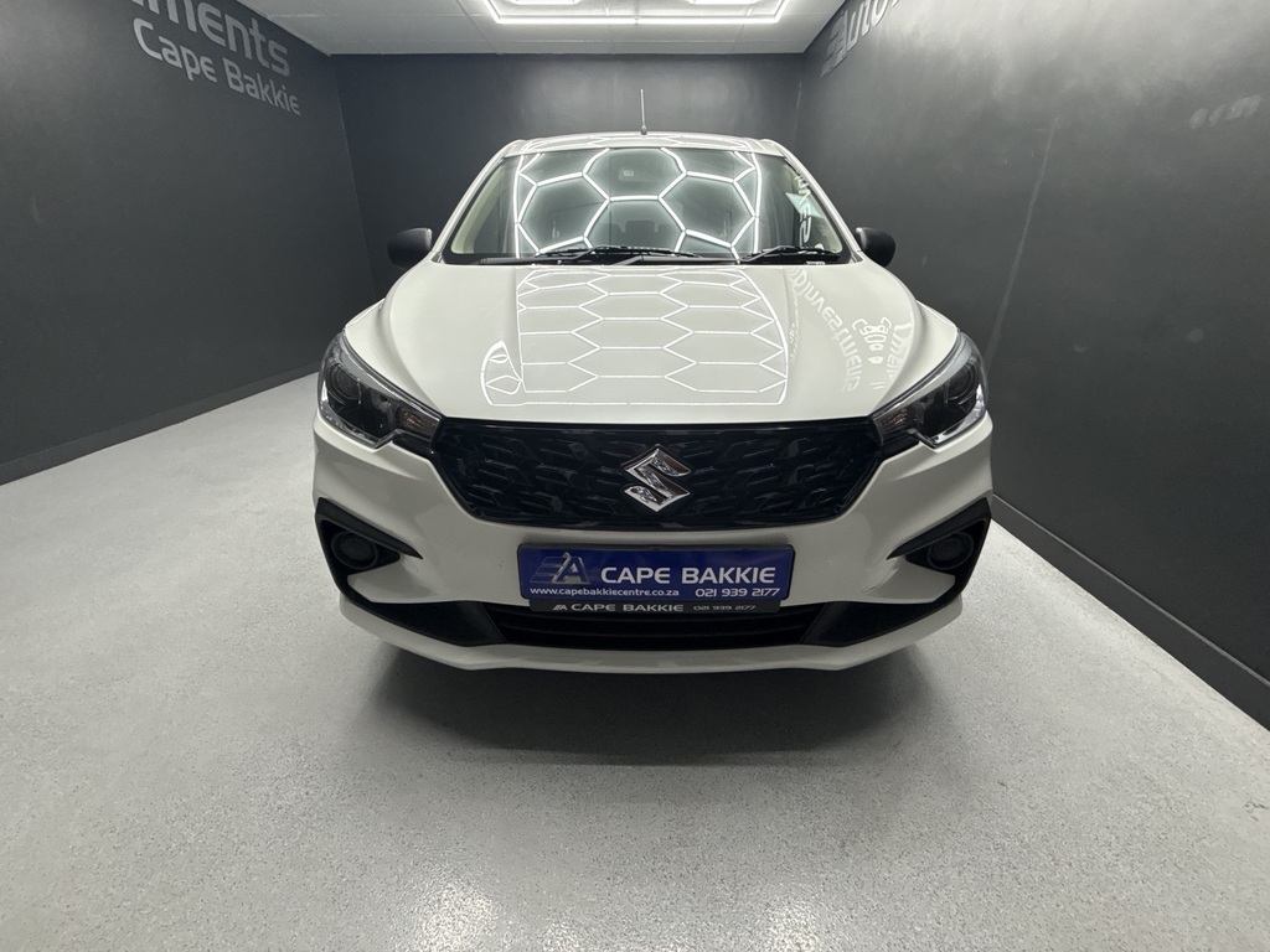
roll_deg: -0.2
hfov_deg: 102.1
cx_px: 635
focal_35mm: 14
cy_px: 476
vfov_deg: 85.7
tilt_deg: -23.2
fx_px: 514
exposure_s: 1/100
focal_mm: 2.22
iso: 125
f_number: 2.2
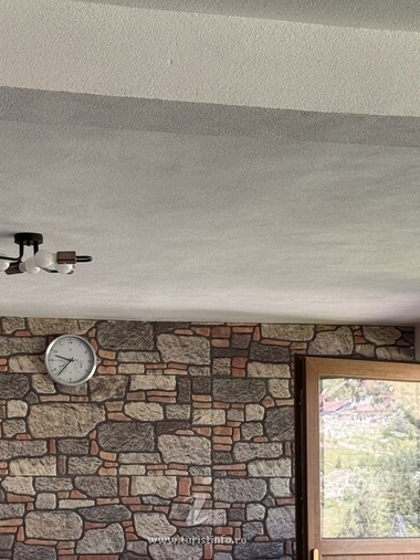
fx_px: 1570
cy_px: 501
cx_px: 190
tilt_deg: +1.4
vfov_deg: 19.9
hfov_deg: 15.2
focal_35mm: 97
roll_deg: +1.7
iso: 64
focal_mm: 6.76
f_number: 1.78
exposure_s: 1/121
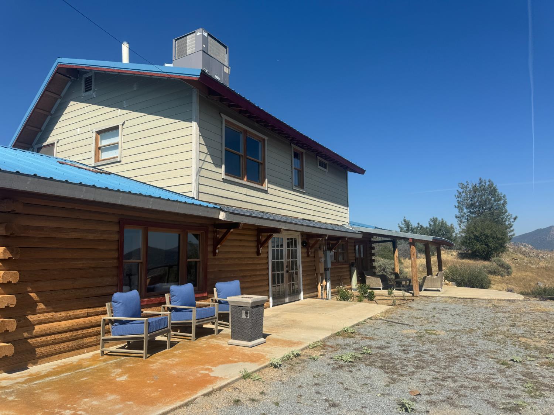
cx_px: 277
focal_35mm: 24
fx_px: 384
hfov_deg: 71.6
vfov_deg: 56.8
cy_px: 208
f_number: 1.78
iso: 80
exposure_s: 1/5814
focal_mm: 6.76
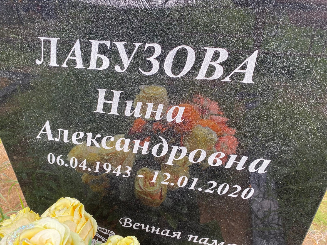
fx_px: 246
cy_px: 122
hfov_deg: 67.3
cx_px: 164
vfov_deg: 53.1
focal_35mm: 26
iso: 32
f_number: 1.8
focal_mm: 4.25
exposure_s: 1/259
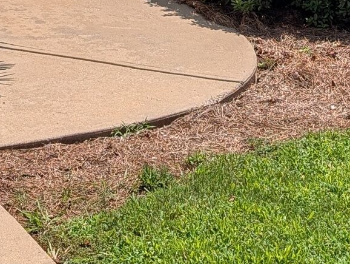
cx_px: 98
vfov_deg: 10.3
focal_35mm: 127
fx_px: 1286
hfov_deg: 15.4
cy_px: -354
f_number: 1.68
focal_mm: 6.9
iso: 20
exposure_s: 1/1754
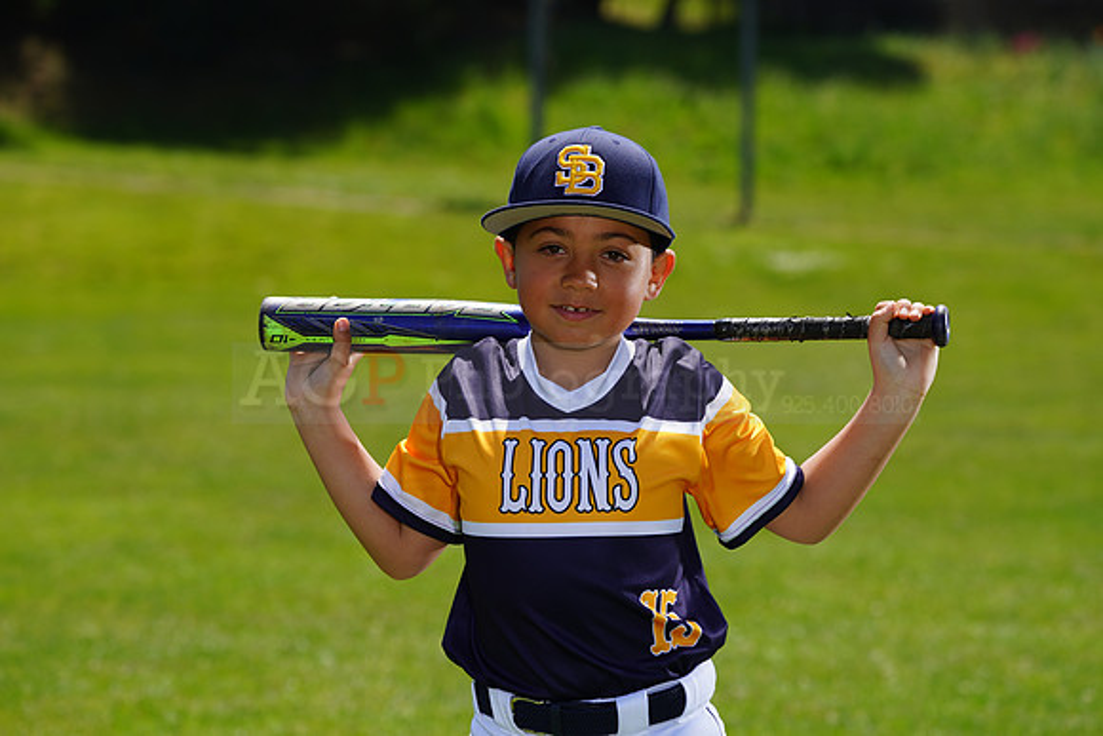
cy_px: 368
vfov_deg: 7.3
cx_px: 552
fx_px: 5731
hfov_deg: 11.0
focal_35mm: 187
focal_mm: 187
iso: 100
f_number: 8
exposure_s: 1/250
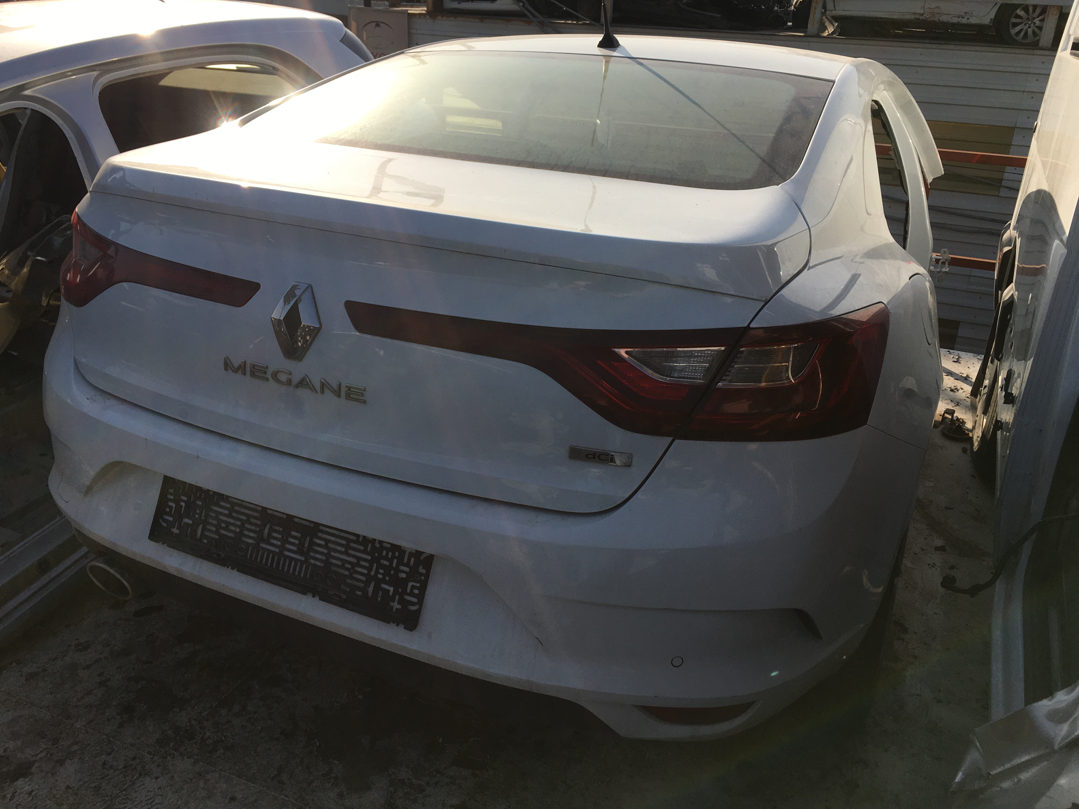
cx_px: 540
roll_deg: -3.9
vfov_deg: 48.2
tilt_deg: -24.1
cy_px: 404
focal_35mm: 29
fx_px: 904
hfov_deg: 61.7
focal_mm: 4.15
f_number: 2.2
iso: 25
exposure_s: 1/1374
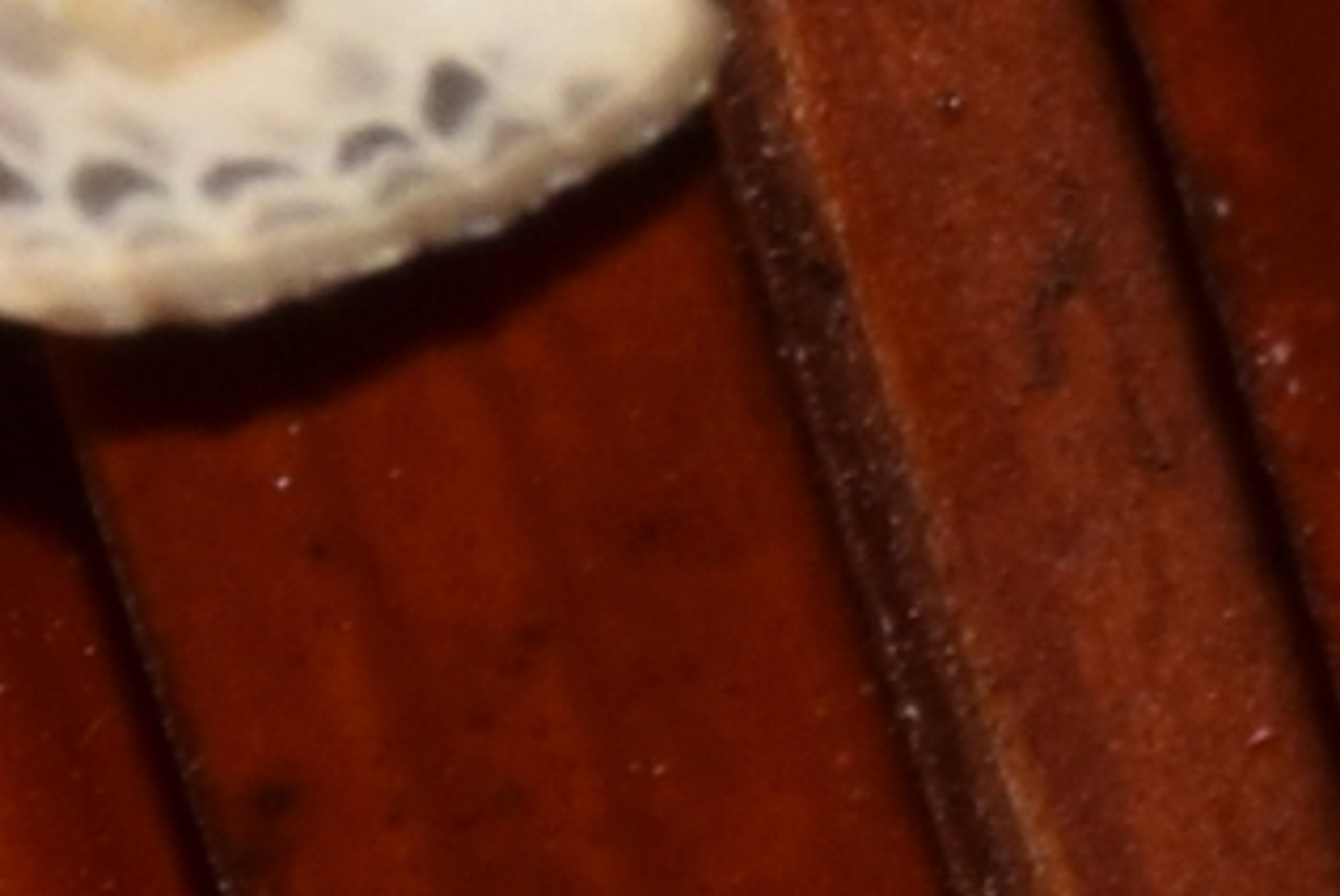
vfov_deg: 2.2
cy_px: -25
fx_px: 23583
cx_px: -70
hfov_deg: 3.3
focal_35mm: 633
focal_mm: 140
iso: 100
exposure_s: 1/160
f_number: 13
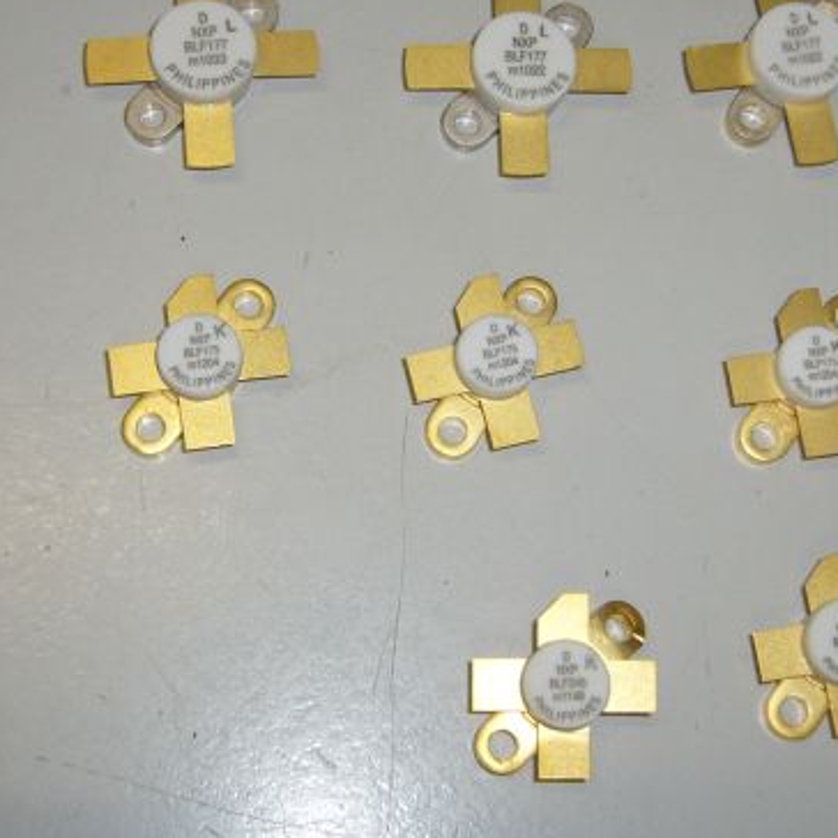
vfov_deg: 25.3
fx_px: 1862
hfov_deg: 25.4
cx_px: 419
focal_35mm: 68
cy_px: 297
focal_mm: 5.8
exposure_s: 1/30
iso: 80
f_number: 2.8
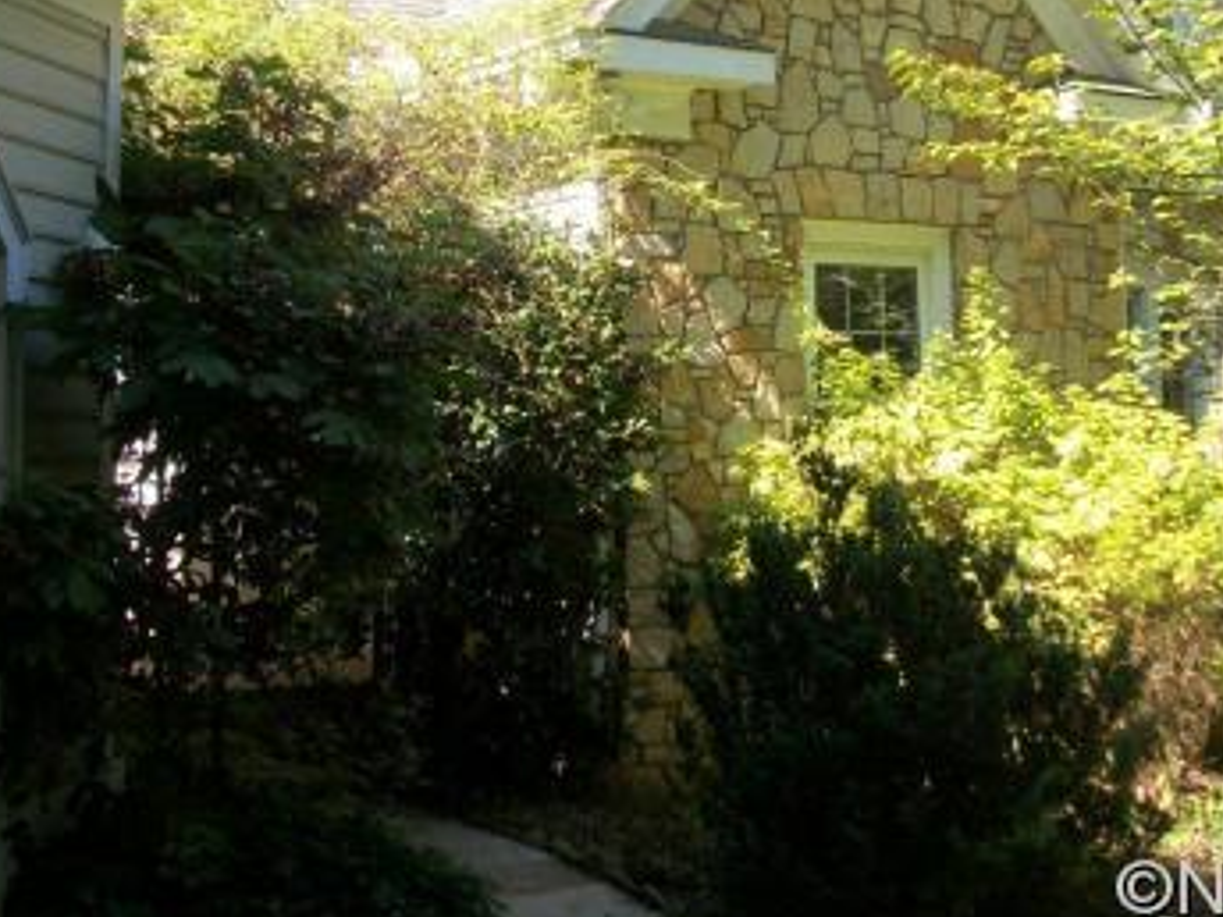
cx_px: 526
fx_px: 1908
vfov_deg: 26.6
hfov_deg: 35.5
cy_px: 195
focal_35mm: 54
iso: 80
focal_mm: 5.7
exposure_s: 1/320
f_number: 2.9
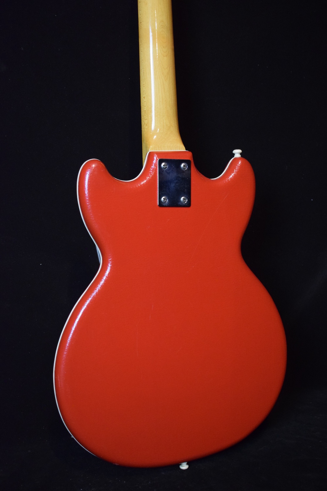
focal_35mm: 44
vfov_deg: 45.0
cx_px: 164
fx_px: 593
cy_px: 246
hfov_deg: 30.8
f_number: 4.2
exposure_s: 1/60
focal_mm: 29
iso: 2500
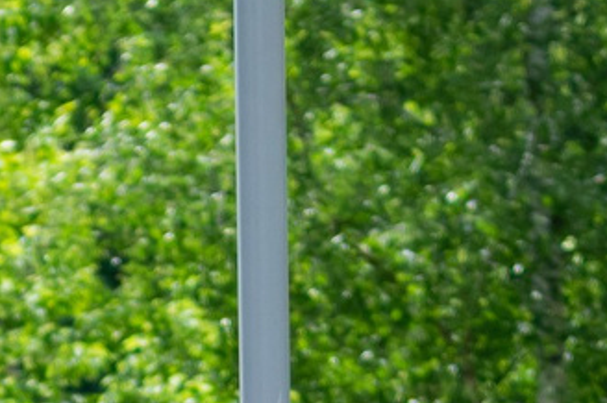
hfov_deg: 3.7
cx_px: 106
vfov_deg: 2.4
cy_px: 1287
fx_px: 9483
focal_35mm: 563
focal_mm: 70
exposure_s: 1/2000
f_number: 3.5
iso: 160
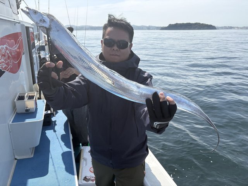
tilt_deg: -18.3
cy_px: 93
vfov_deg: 53.1
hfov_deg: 67.3
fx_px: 186
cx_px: 124
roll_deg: +1.8
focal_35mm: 26
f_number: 1.6
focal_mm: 5.96
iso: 50
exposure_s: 1/2865
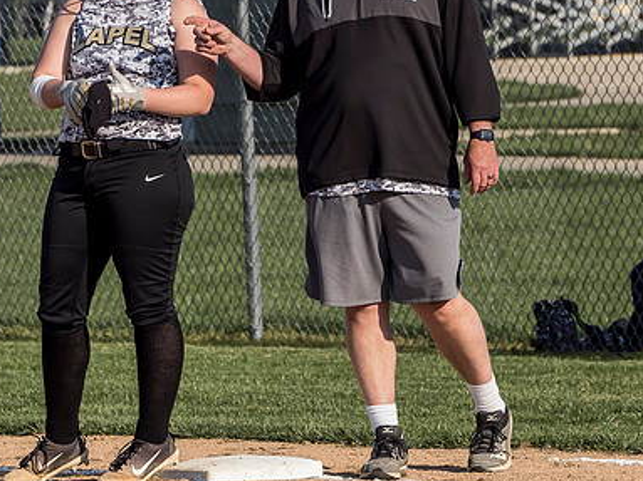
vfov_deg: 2.5
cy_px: 106
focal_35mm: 603
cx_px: 327
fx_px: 11197
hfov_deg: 3.3
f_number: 6.3
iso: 400
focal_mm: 156
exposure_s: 1/2000
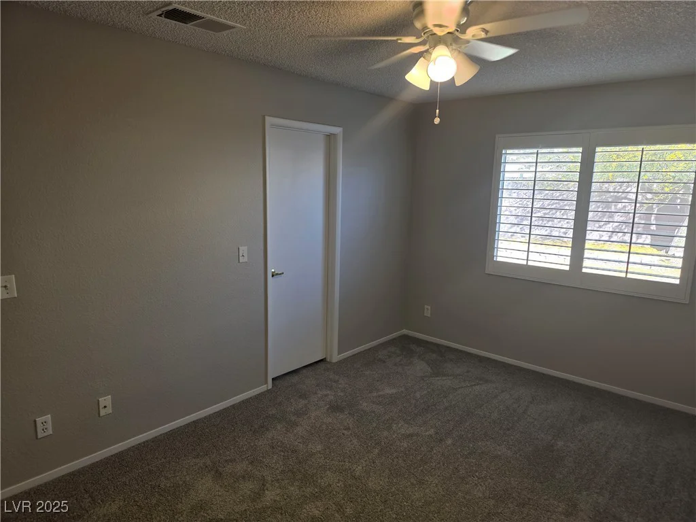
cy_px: 261
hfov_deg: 73.9
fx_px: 462
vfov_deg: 58.9
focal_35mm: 23
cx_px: 348
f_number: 1.7
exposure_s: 1/120
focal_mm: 6.3
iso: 50
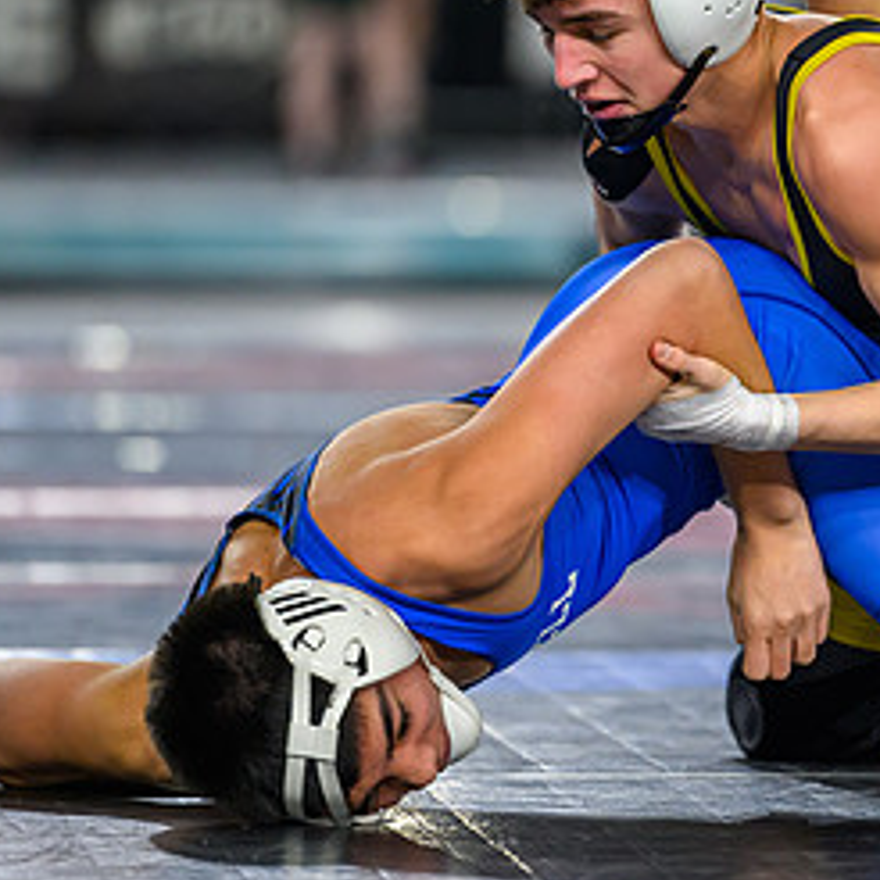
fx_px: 11533
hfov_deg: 4.4
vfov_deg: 4.4
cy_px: 306
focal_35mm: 401
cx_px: 787
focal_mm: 200
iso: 2500
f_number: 2.8
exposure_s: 1/800
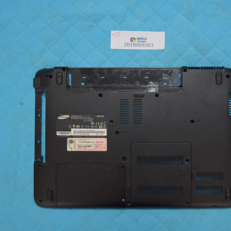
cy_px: 115
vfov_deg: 39.2
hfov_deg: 39.0
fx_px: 325
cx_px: 136
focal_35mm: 43
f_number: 3.5
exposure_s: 1/30
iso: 800
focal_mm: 22
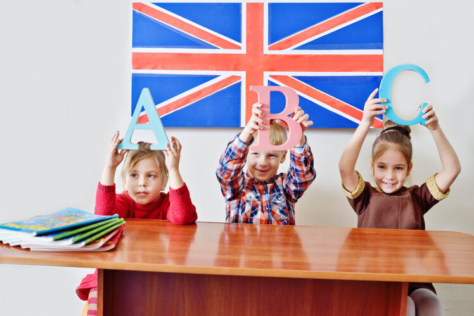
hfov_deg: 39.6
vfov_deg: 27.0
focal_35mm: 50
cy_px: 158
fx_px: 658
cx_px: 237
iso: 50
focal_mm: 50
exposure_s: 1/60
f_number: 6.3
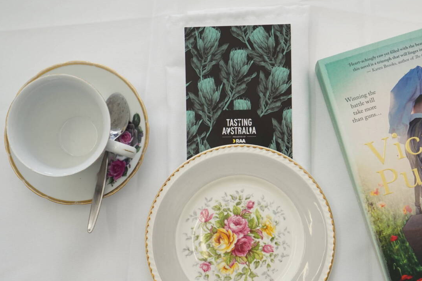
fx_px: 804
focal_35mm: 69
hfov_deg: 29.3
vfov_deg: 19.8
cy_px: 175
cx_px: 262
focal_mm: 35
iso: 400
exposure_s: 1/60
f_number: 5.6
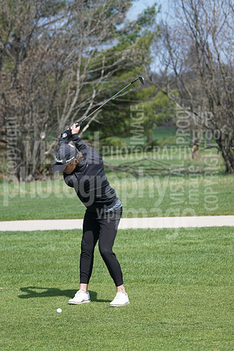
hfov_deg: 9.1
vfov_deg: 13.7
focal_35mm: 150
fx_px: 1462
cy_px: 176
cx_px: 117
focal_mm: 100
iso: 250
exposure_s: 1/1250
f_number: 4.5
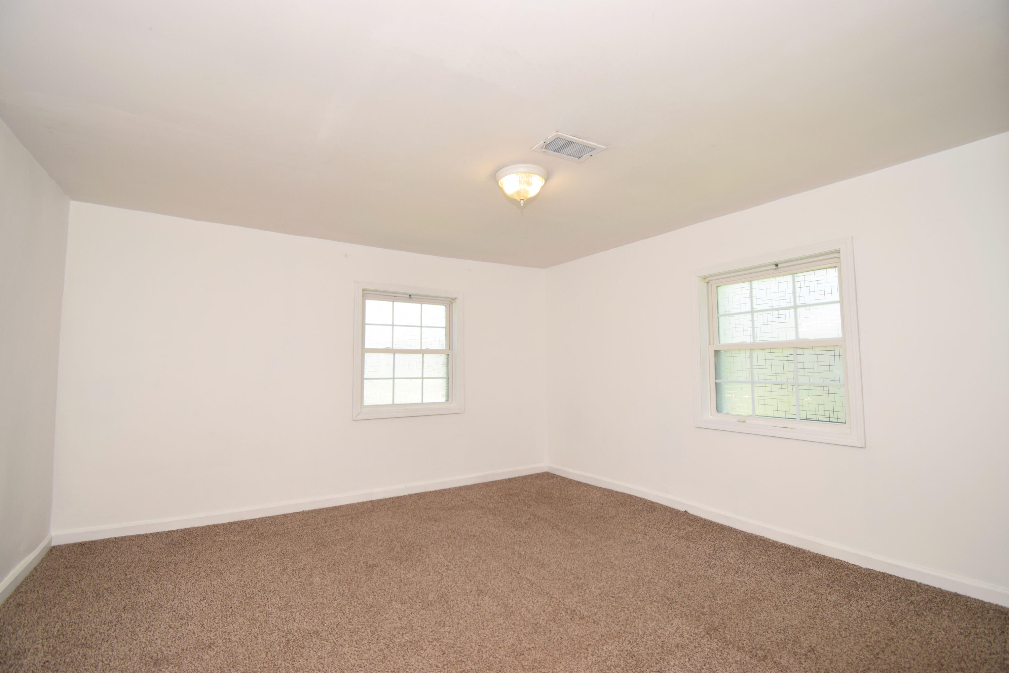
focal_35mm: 15
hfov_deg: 100.4
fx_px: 420
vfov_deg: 77.3
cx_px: 504
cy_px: 336
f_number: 5.6
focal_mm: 10
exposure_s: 1/125
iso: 360
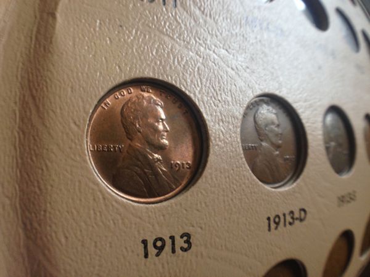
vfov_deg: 42.9
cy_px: 138
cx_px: 185
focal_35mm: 33
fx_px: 353
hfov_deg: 55.4
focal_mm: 4.12
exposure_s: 1/20
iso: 100
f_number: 2.4
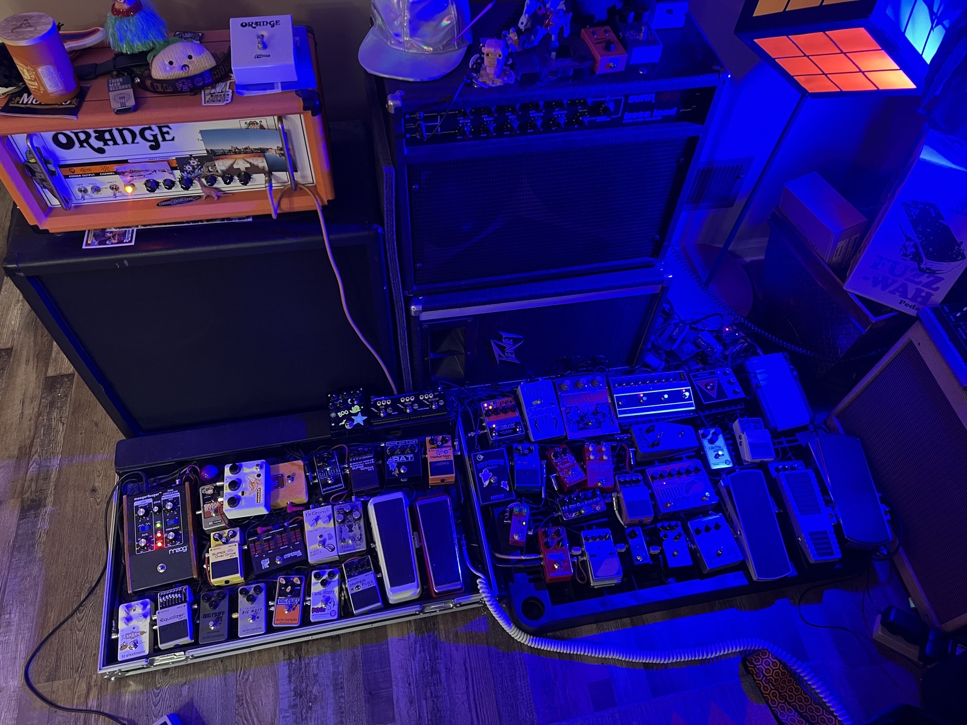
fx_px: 726
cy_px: 362
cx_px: 484
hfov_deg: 67.3
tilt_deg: -56.1
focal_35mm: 26
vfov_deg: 53.1
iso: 640
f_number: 1.5
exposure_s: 1/40
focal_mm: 5.7
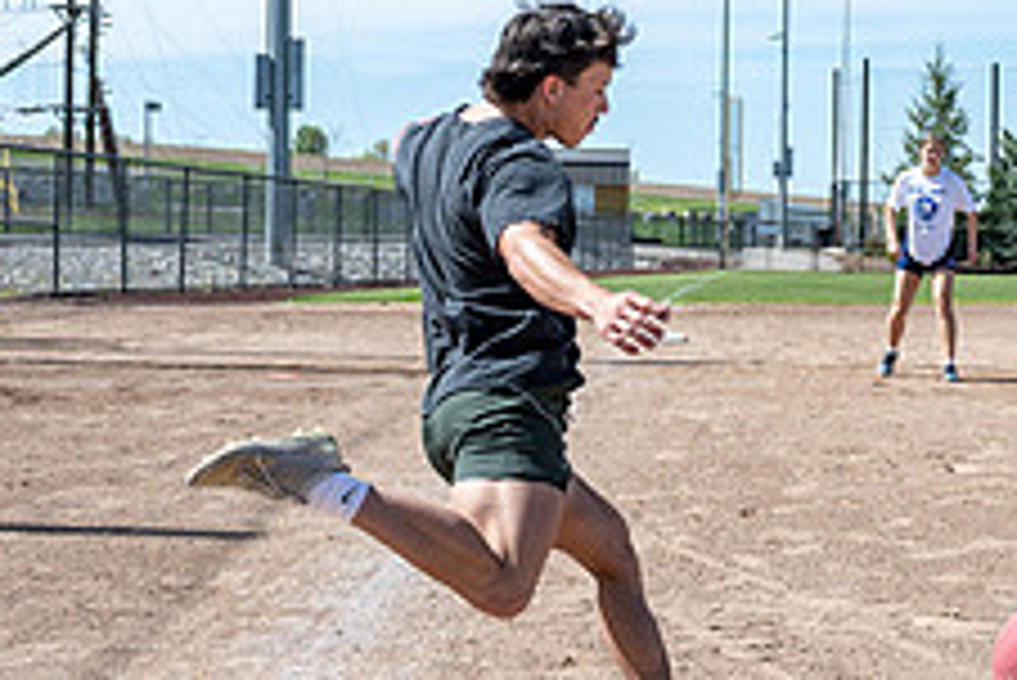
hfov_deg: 22.2
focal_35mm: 91
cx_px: 716
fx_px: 2572
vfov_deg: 15.0
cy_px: 137
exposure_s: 1/2000
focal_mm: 24
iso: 100
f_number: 4
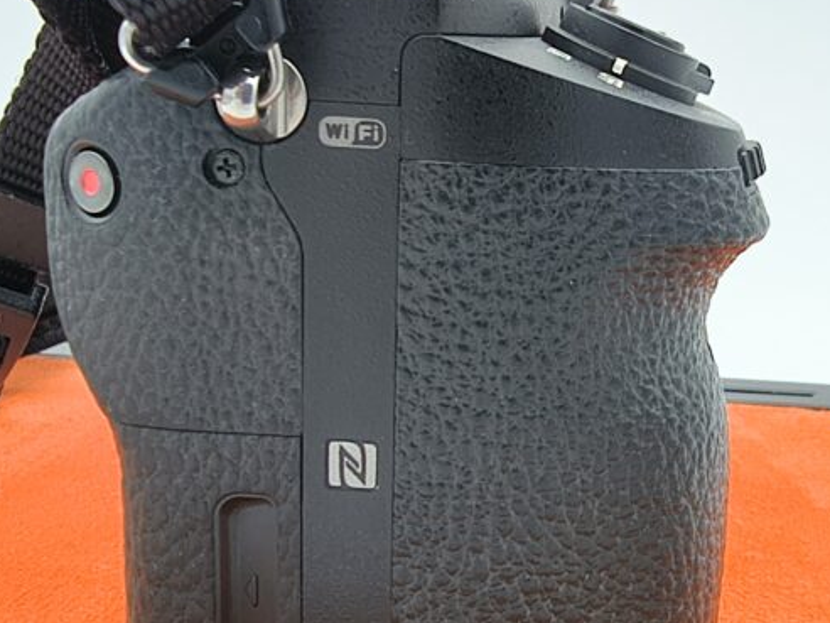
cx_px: 422
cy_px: 300
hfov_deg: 69.4
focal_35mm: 25
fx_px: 599
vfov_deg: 54.9
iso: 129
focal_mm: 1.83
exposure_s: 1/50
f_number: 2
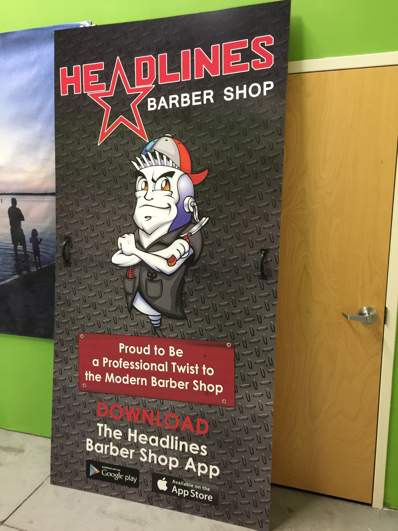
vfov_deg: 61.7
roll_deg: +2.0
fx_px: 445
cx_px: 199
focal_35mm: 29
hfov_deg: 48.2
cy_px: 266
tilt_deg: -9.2
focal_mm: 4.15
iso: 125
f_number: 2.2
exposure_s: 1/10
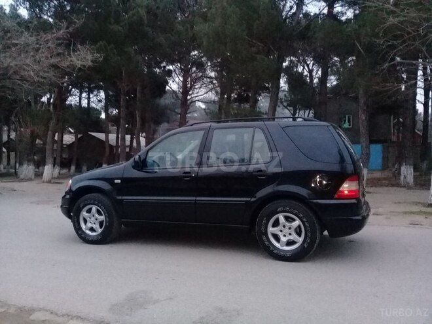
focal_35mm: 31
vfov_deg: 45.4
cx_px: 216
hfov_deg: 58.4
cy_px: 162
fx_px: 387
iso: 1250
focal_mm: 3.3
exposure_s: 1/17
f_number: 2.2
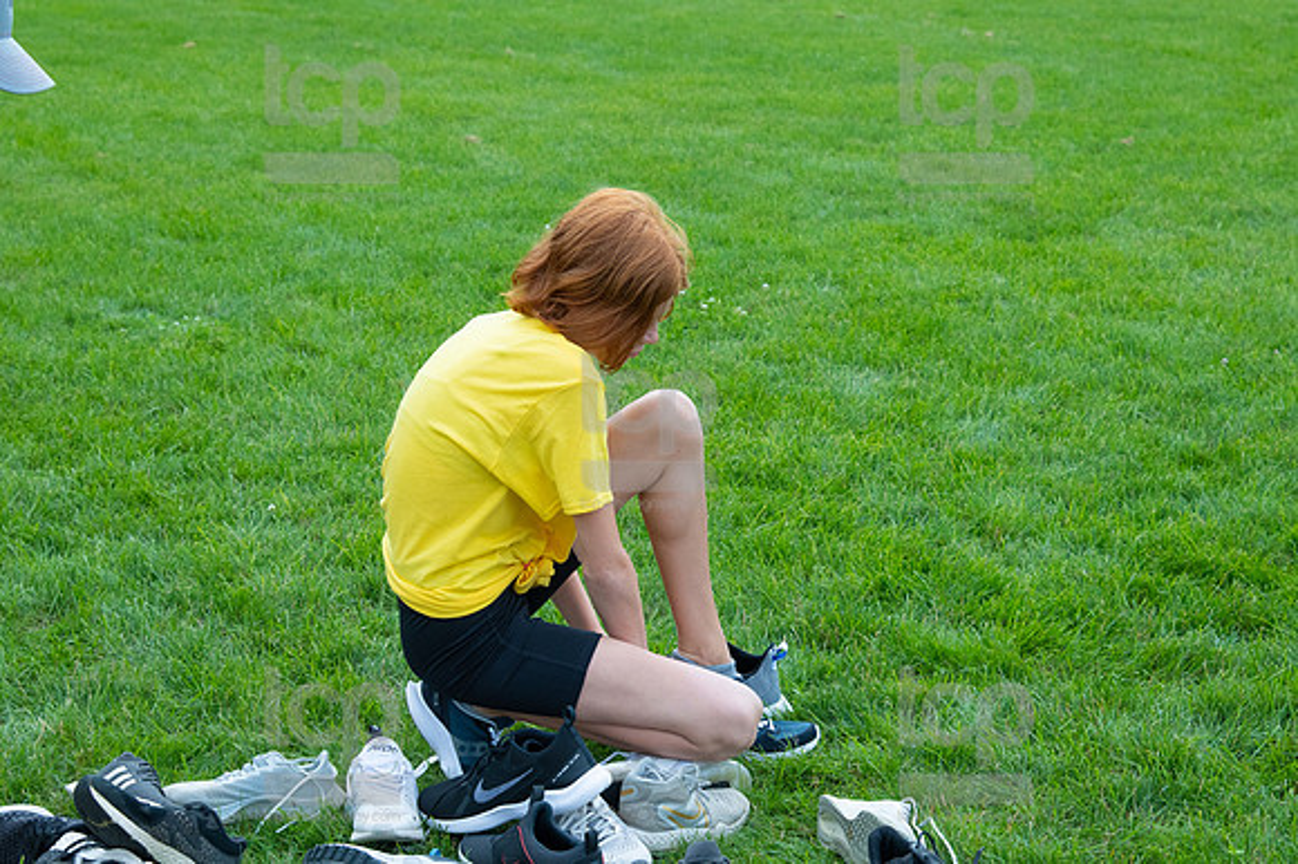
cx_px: 649
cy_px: 432
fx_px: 2955
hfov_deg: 24.8
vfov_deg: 16.6
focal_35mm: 82
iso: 320
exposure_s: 1/1250
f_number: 5.6
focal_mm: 55
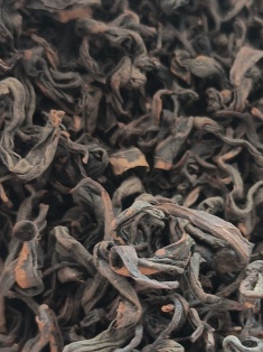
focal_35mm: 85
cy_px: 249
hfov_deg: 17.3
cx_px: 181
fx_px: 862
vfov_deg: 22.9
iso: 780
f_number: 1.7
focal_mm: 4.7
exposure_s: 1/50
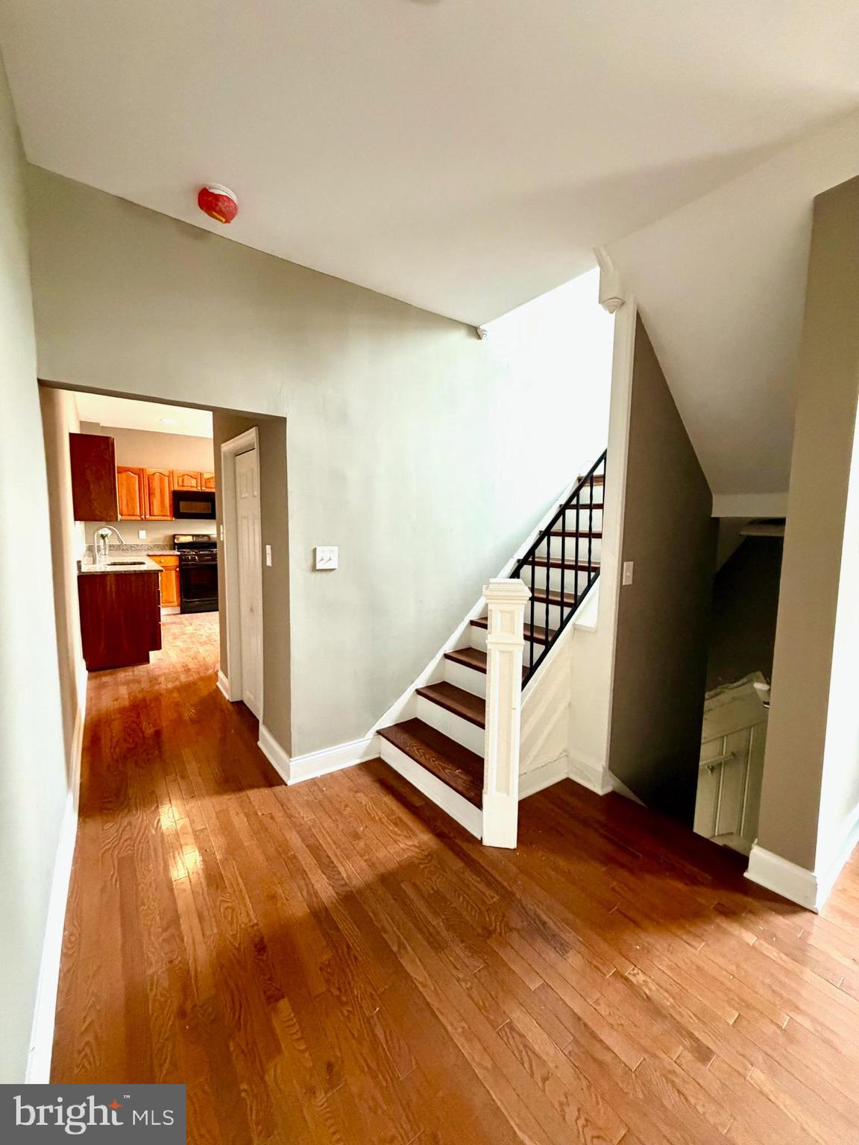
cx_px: 430
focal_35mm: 14
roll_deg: -1.1
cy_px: 572
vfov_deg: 102.1
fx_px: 463
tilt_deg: -4.5
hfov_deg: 85.7
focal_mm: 2.22
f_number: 2.2
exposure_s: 1/60
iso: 800
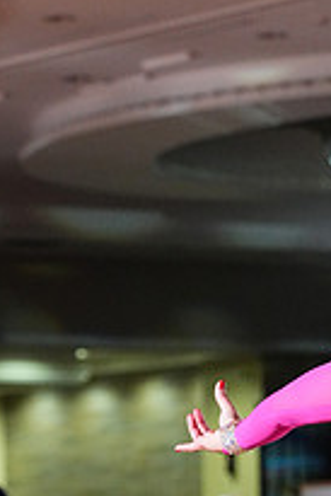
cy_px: 600
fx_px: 3745
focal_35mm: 272
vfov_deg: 7.5
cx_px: 458
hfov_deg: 5.0
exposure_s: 1/400
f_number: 5
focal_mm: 96
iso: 8000
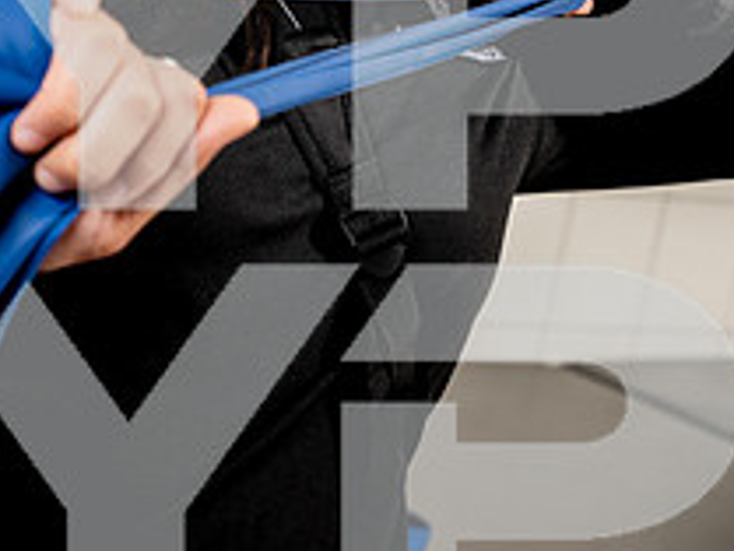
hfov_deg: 12.7
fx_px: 3289
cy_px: 26
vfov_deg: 9.5
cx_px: 284
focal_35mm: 155
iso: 250
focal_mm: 58
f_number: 6.3
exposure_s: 1/250
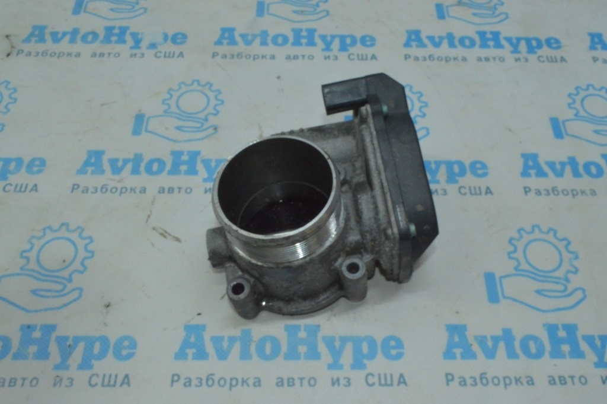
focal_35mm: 36
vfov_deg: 36.8
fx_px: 606
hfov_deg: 53.2
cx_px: 304
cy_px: 202
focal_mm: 24
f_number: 25
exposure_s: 1/50
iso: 3600
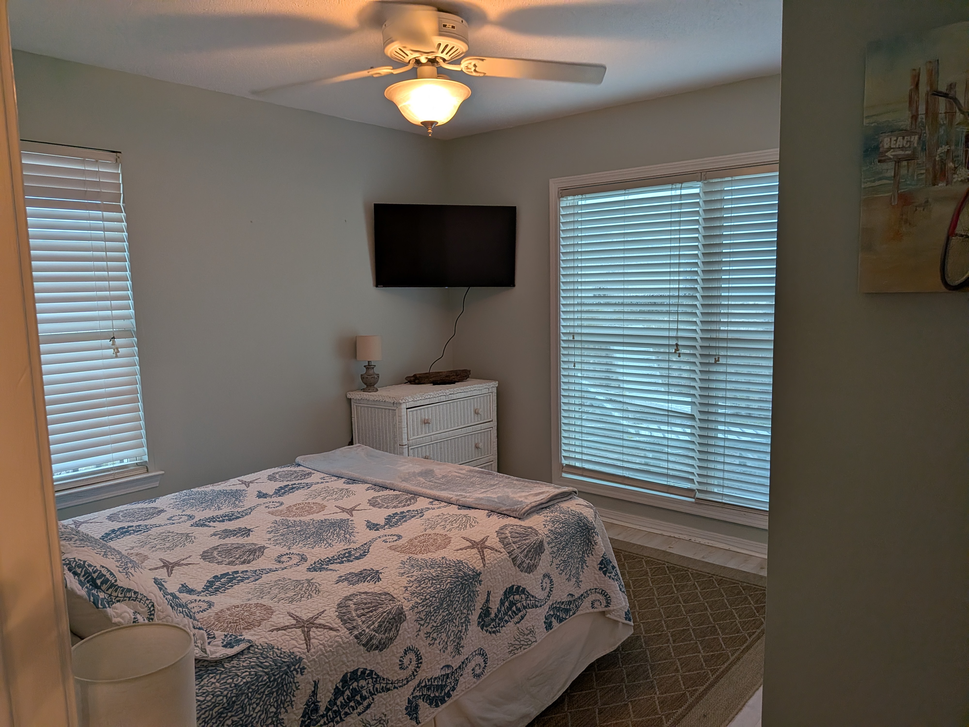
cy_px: 364
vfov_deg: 56.8
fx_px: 672
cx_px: 484
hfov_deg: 71.6
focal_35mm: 24
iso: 203
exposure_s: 1/120
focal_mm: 4.53
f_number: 1.7
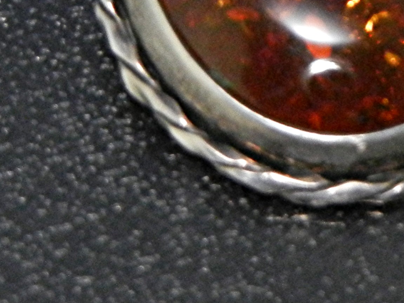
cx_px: 506
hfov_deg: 10.7
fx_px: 2113
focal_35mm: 181
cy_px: -113
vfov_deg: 8.1
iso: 800
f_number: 7.8
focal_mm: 9.3
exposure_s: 1/30
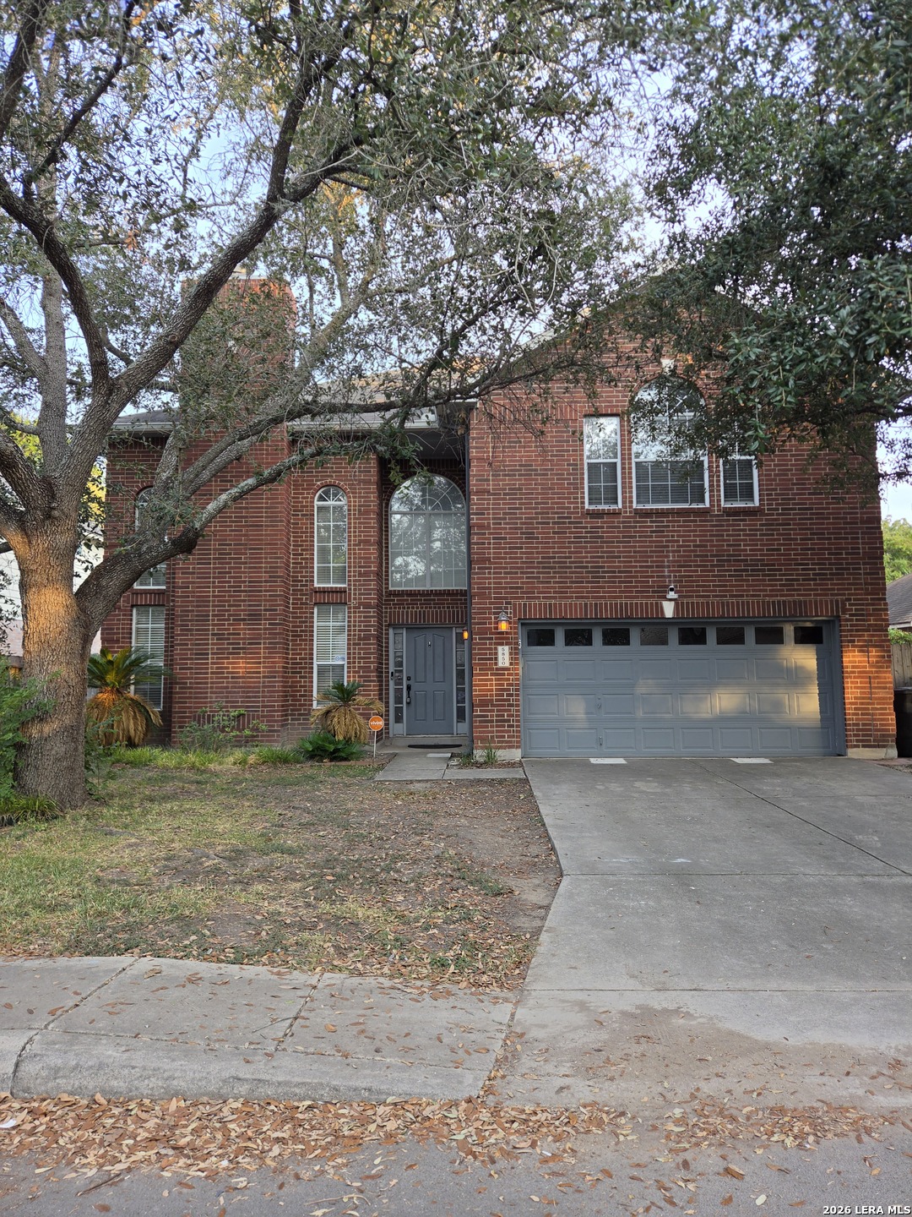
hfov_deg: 58.9
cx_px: 456
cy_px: 608
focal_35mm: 23
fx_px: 808
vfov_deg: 73.9
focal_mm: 5.4
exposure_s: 1/180
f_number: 1.8
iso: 50
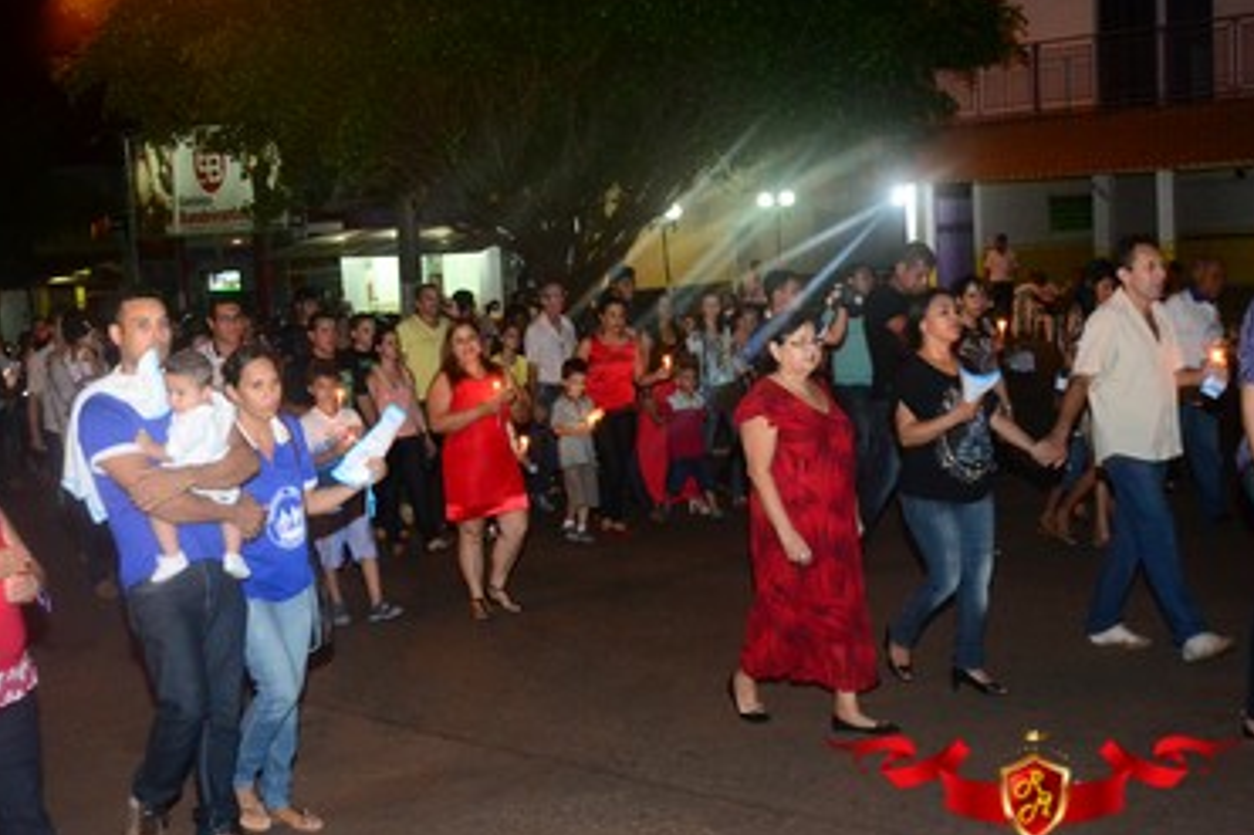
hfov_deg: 38.8
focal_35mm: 51
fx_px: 1776
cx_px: 527
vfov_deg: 26.5
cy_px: 443
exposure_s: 1/80
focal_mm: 28
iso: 3200
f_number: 4
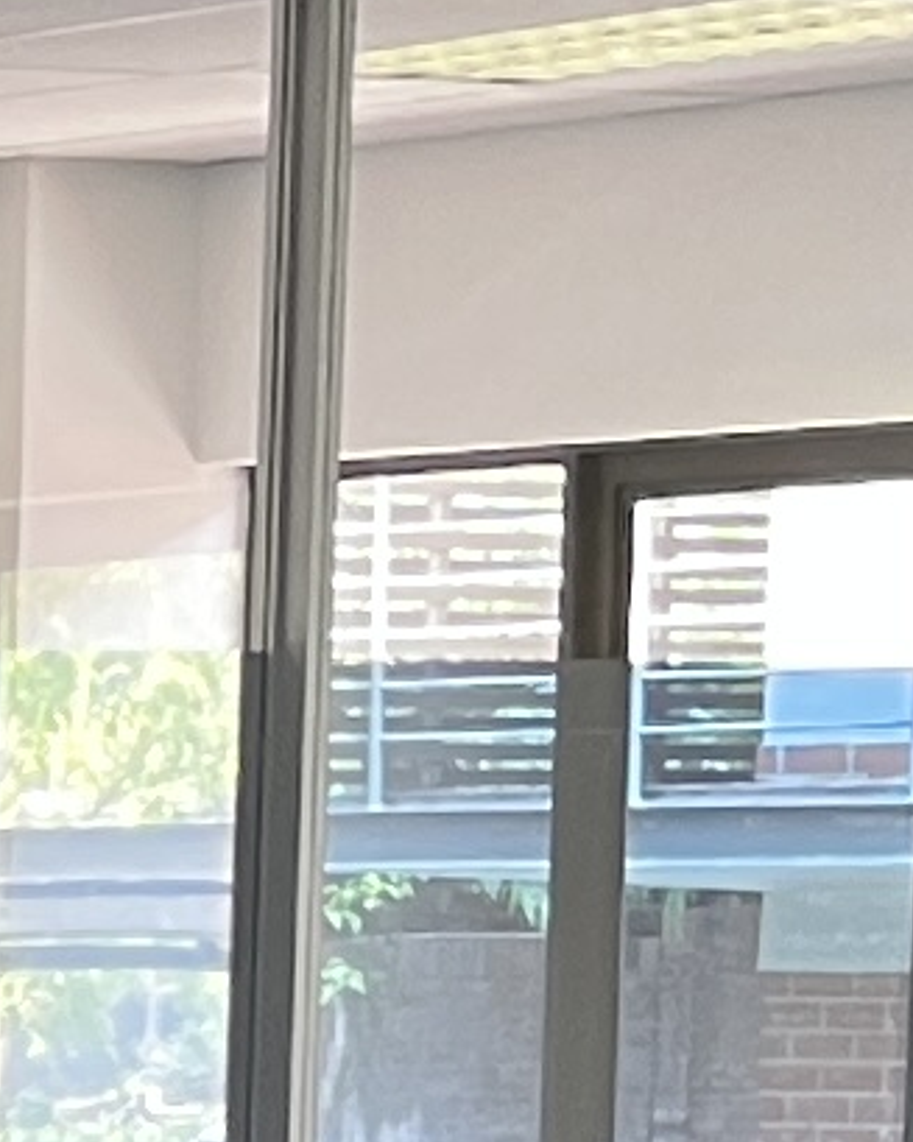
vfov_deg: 7.5
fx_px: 8447
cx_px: -2144
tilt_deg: -9.5
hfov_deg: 5.7
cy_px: 2181
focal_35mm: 250
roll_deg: +0.5
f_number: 1.6
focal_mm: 5.1
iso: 64
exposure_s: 1/50
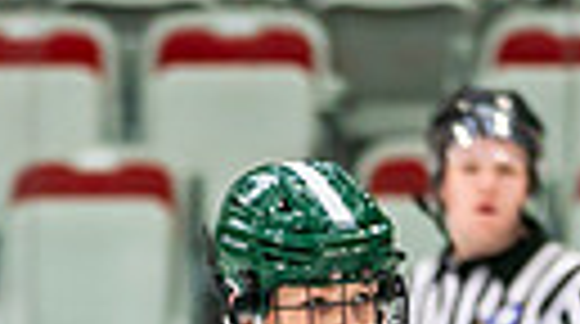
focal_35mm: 872
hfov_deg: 2.5
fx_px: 13386
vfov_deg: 1.4
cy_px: 762
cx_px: 424
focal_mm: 168
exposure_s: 1/640
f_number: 3.2
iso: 1000
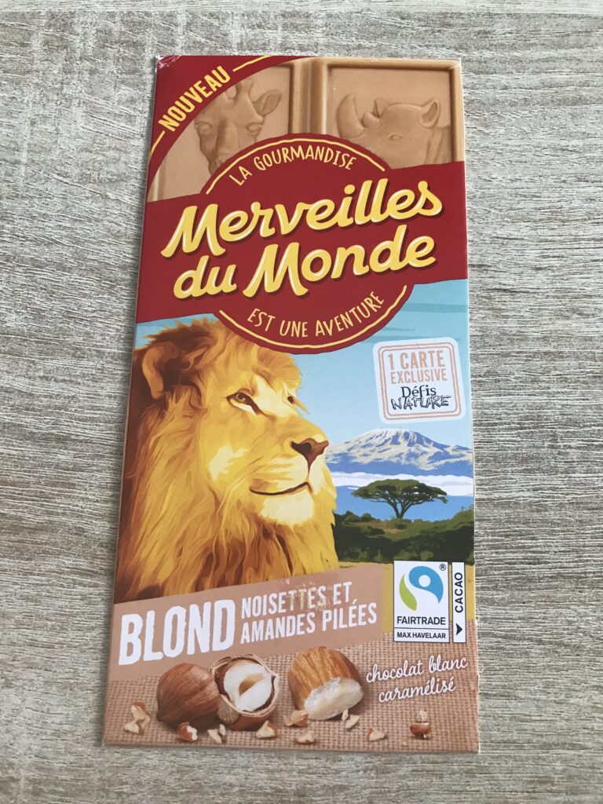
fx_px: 650
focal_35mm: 28
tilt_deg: -76.9
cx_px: 302
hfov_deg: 49.7
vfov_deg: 63.4
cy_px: 402
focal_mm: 3.99
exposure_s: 1/25
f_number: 1.8
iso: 32
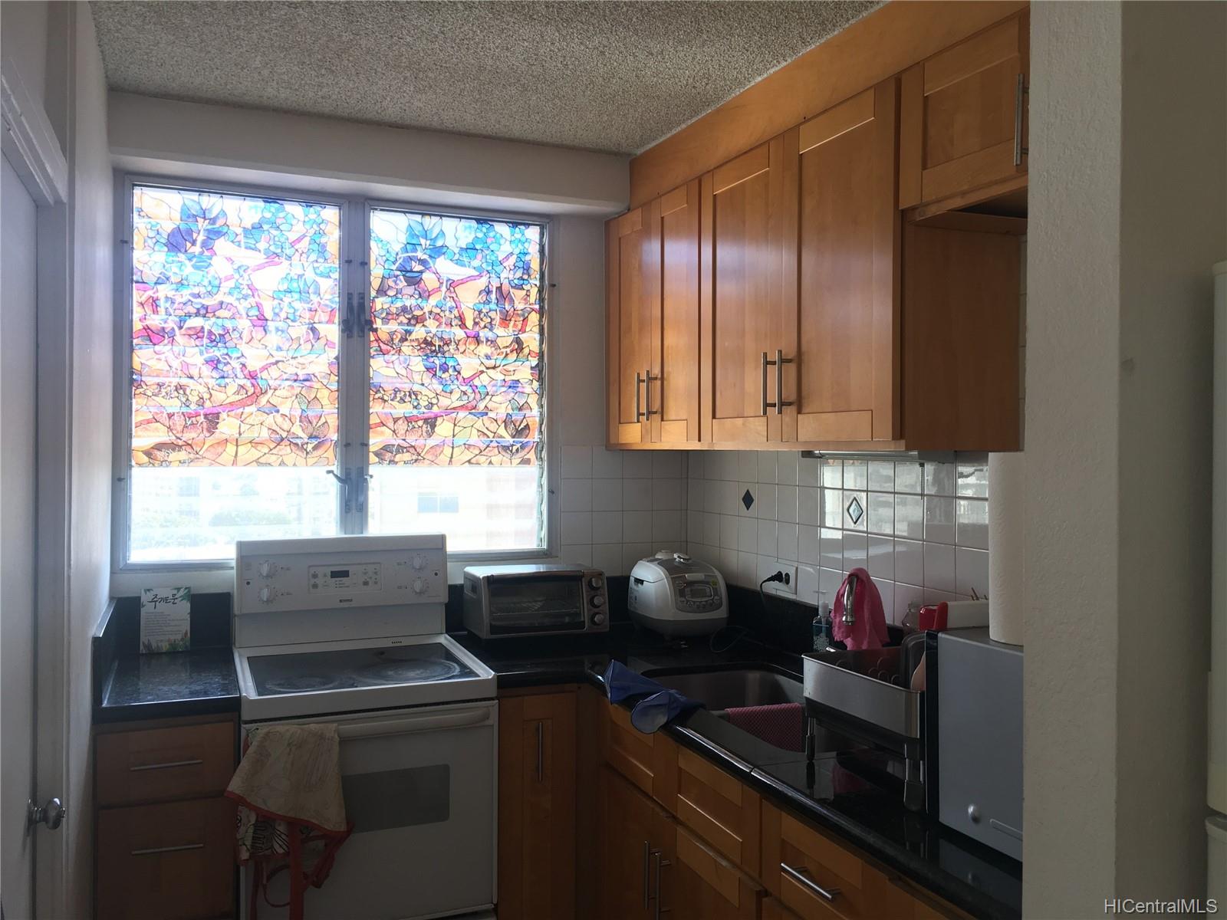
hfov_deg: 61.7
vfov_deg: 48.2
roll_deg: -0.4
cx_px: 614
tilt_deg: +0.5
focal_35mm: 29
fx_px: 1028
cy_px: 460
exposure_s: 1/40
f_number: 2.2
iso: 25
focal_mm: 4.15
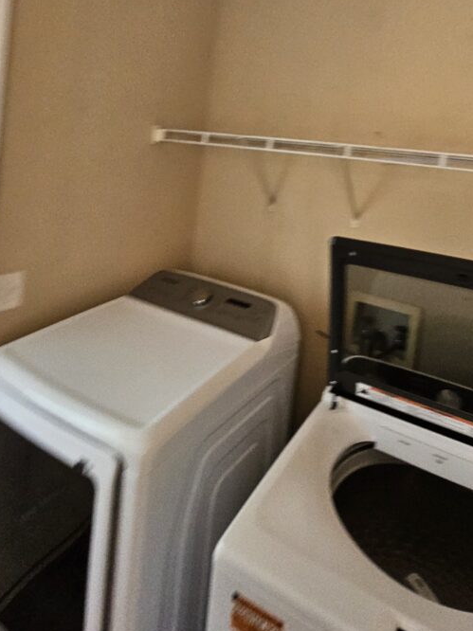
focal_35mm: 20
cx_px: 308
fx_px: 365
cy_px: 189
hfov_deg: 64.5
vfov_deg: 77.9
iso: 250
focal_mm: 2.2
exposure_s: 1/60
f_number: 2.2
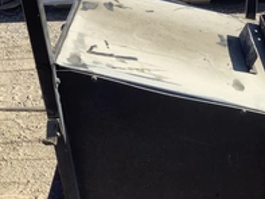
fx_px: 483
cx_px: 157
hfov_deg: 30.6
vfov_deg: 22.9
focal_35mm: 63
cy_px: 168
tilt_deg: -35.7
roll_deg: +2.6
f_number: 2.4
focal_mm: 3.3
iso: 25
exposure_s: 1/662
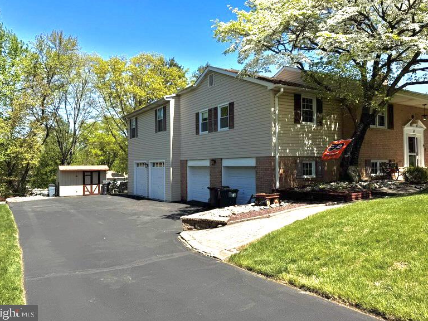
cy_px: 155
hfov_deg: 69.4
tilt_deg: +1.9
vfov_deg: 54.9
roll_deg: +0.3
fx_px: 309
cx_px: 207
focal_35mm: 25
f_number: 1.78
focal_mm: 6.76
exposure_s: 1/10417
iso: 80
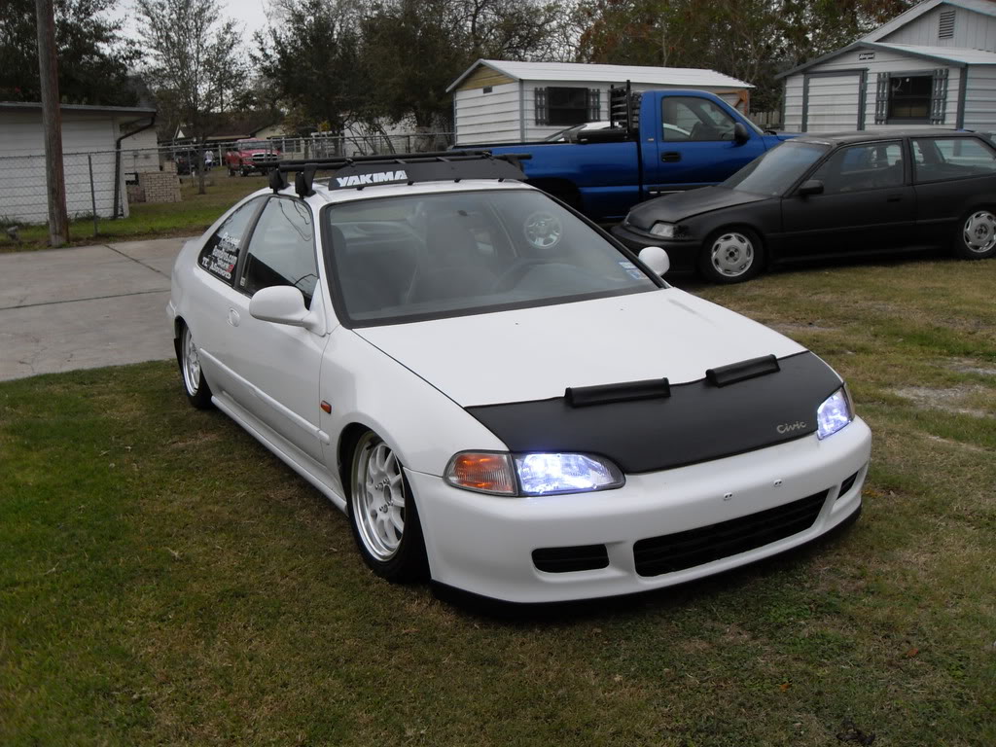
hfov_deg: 54.0
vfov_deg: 41.8
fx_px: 978
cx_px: 498
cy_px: 374
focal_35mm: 34
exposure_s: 1/350
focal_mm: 6.3
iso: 80
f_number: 2.8
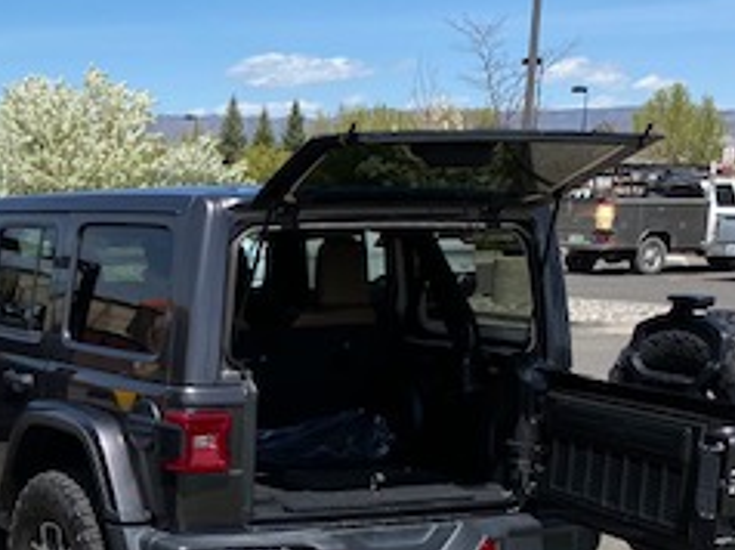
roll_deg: -0.2
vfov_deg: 20.5
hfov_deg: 24.8
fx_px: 1485
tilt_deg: -10.4
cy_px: 504
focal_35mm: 70
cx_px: -170
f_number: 1.8
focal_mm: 4.25
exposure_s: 1/2577
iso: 32
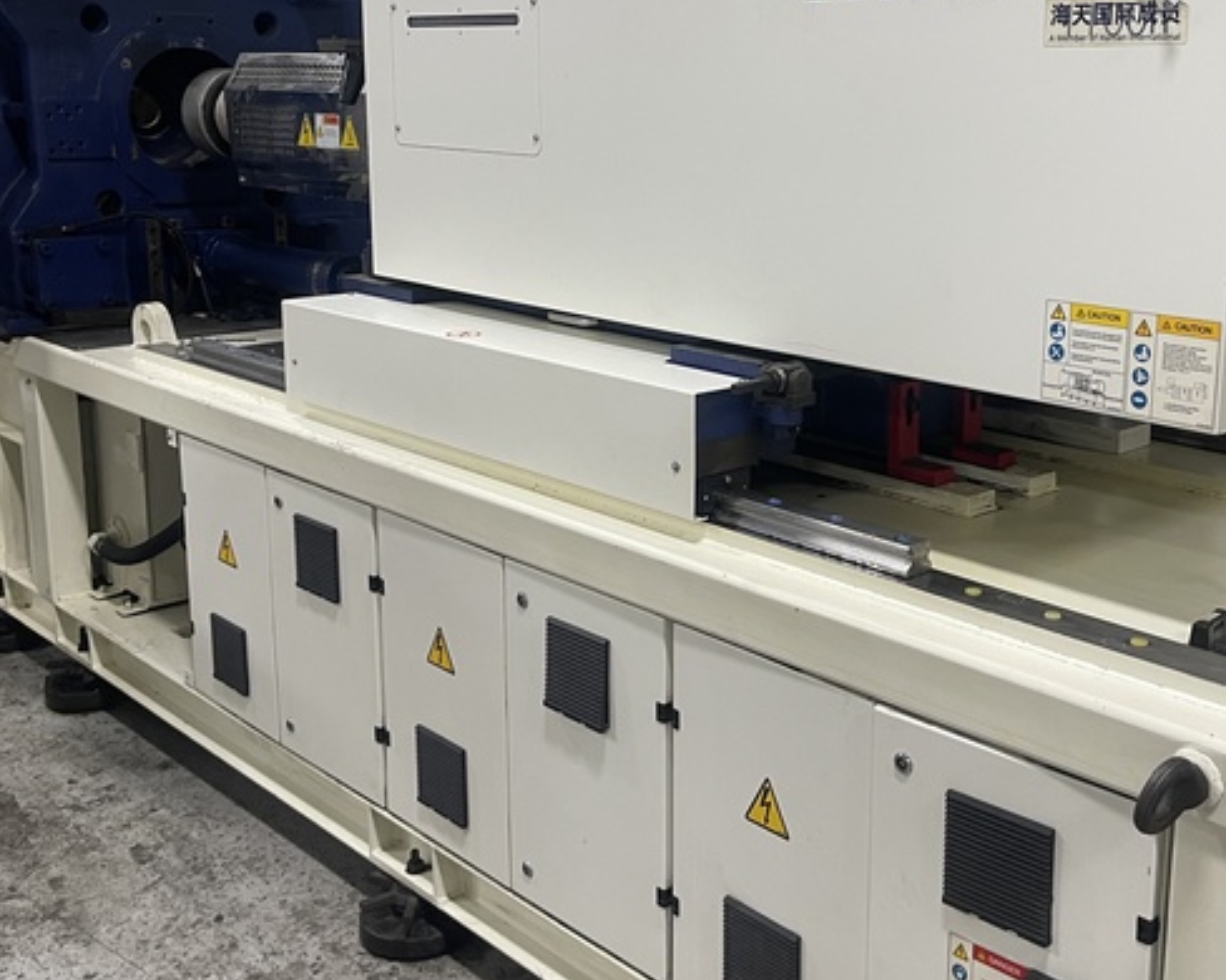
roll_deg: -0.7
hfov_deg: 45.5
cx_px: 749
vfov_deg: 37.1
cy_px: 379
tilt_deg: -11.4
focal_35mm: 40
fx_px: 1451
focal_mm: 5.1
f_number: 1.6
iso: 100
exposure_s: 1/60
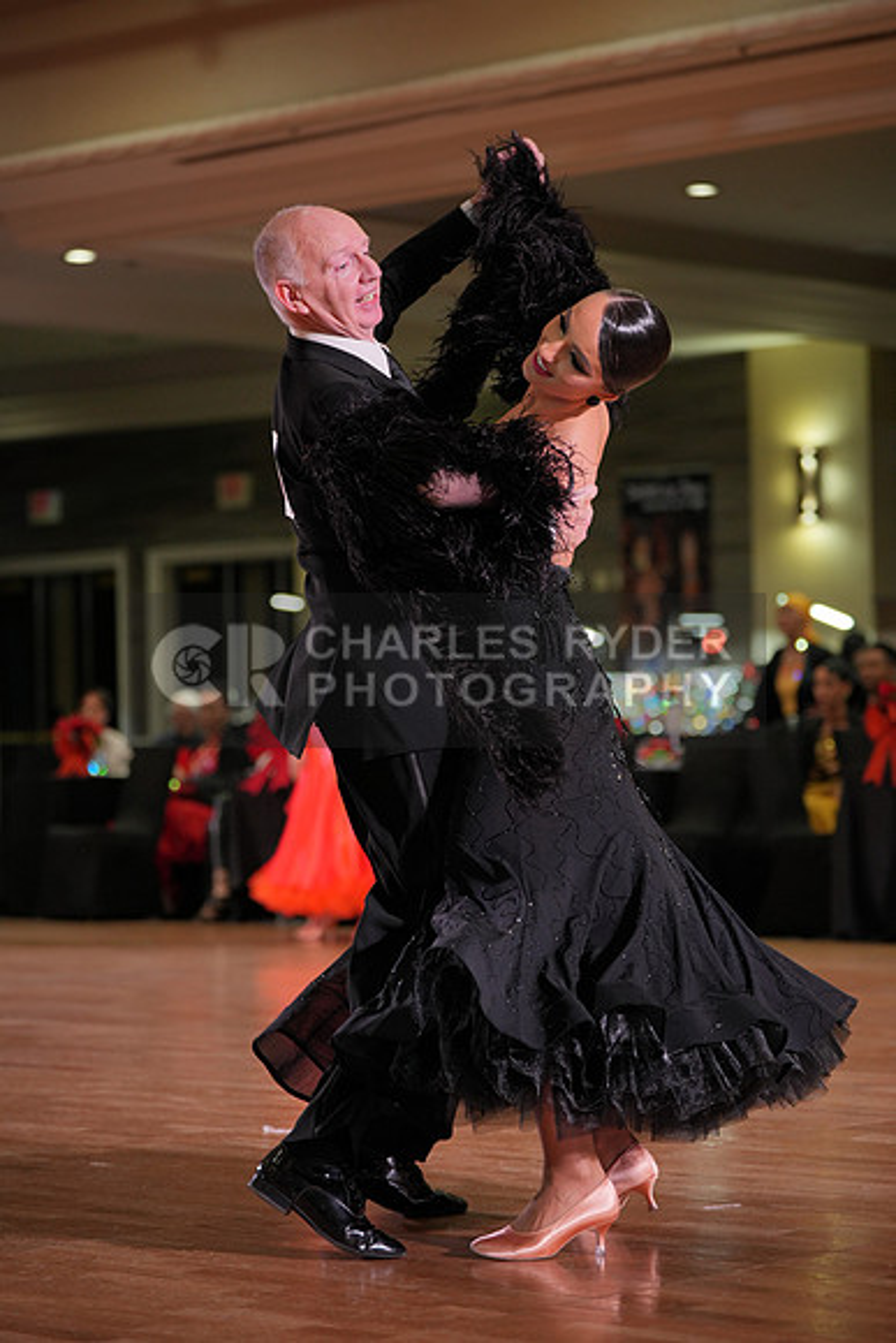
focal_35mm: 91
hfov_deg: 15.0
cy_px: 672
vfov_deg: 22.4
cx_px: 448
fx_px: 3395
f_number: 2.8
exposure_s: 1/400
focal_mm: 91
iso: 800
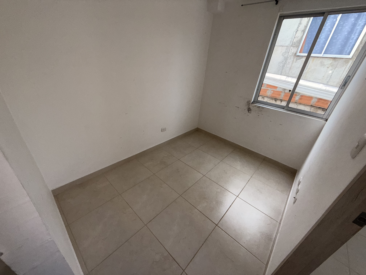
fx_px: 148
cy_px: 138
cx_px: 183
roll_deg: -5.7
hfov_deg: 102.1
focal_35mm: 14
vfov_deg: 85.7
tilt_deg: -27.5
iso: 125
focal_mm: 2.22
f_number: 2.2
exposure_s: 1/121
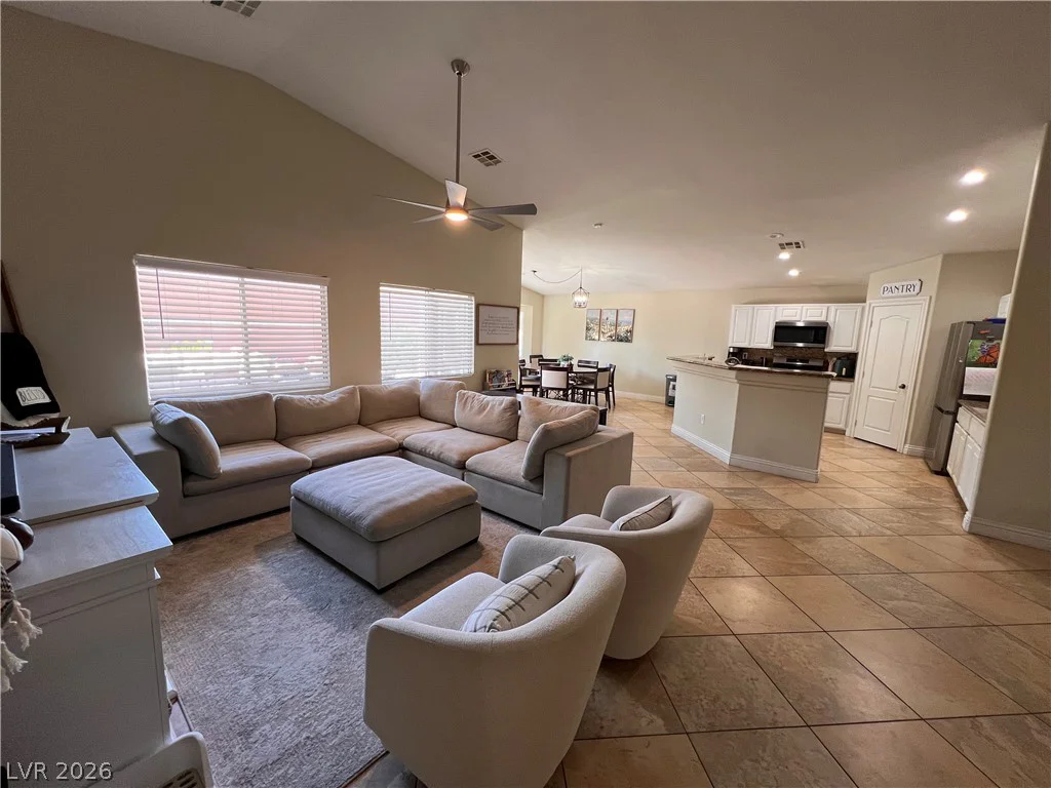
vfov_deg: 89.9
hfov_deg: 106.2
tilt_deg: -9.4
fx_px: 395
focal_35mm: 13
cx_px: 526
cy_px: 394
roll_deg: -2.4
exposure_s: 1/120
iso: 200
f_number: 1.8
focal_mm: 1.57
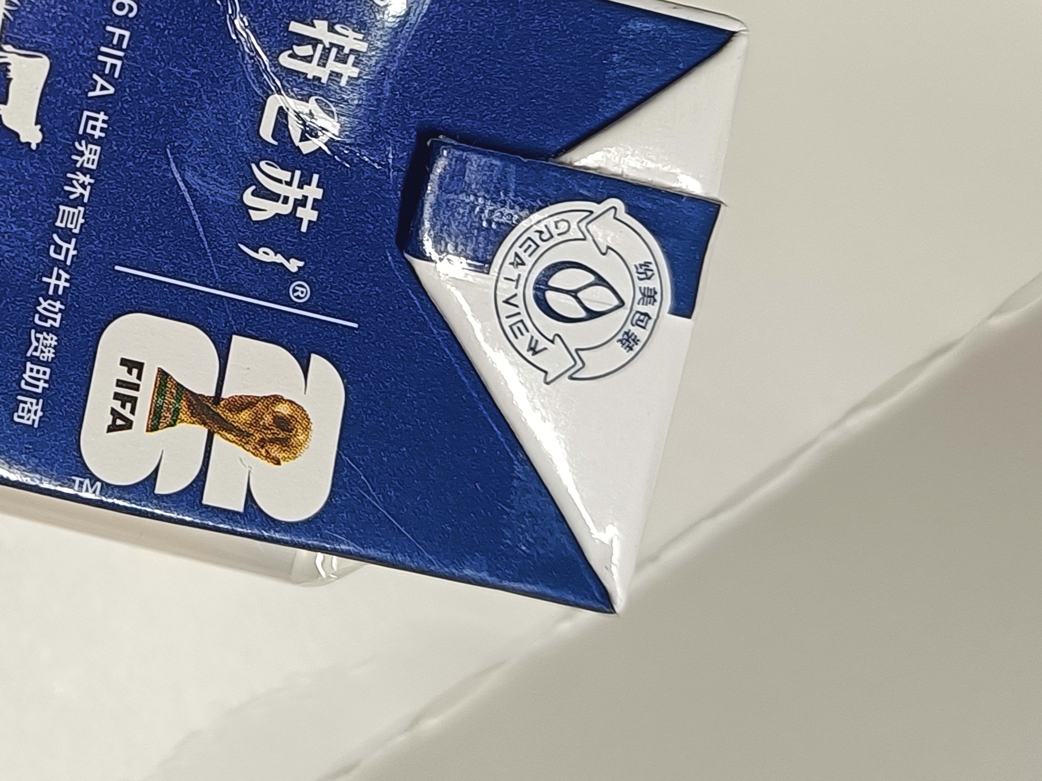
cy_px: 48
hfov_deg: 27.4
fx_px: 2047
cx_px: 80
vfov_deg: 21.1
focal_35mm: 68
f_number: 1.9
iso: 167
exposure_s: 1/60
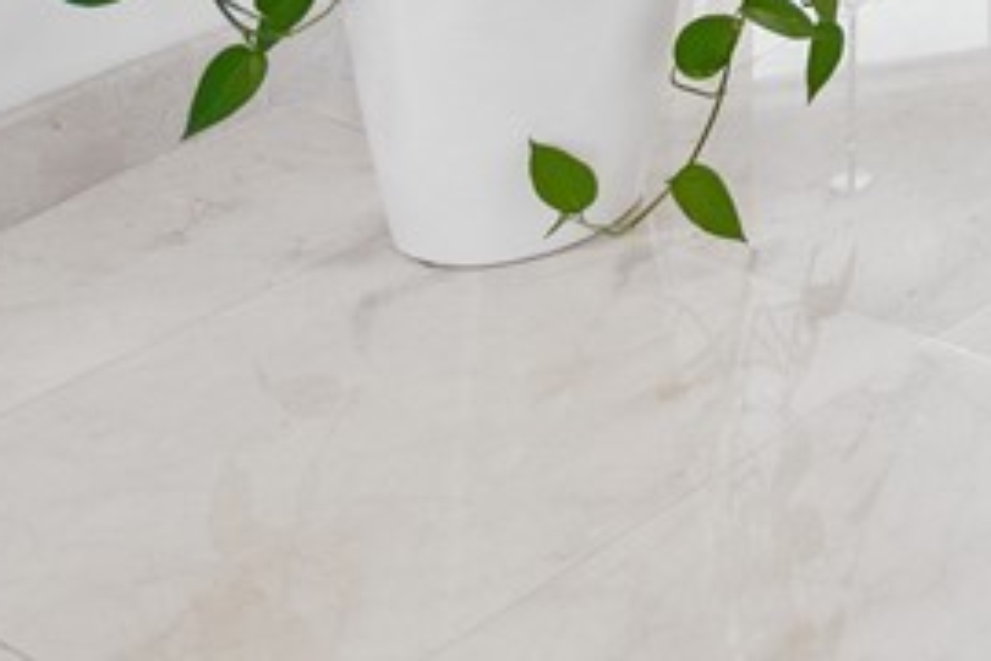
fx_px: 2422
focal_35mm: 88
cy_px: -1074
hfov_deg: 17.3
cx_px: 1943
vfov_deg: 11.7
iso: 100
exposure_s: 1/15
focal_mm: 14
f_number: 2.8
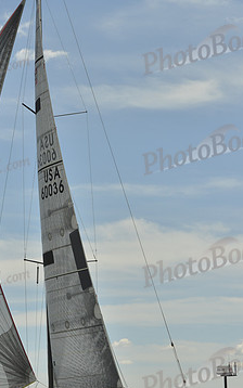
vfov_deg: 16.8
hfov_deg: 10.6
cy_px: 219
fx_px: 1313
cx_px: 86
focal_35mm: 124
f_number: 9
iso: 200
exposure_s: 1/1000
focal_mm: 75
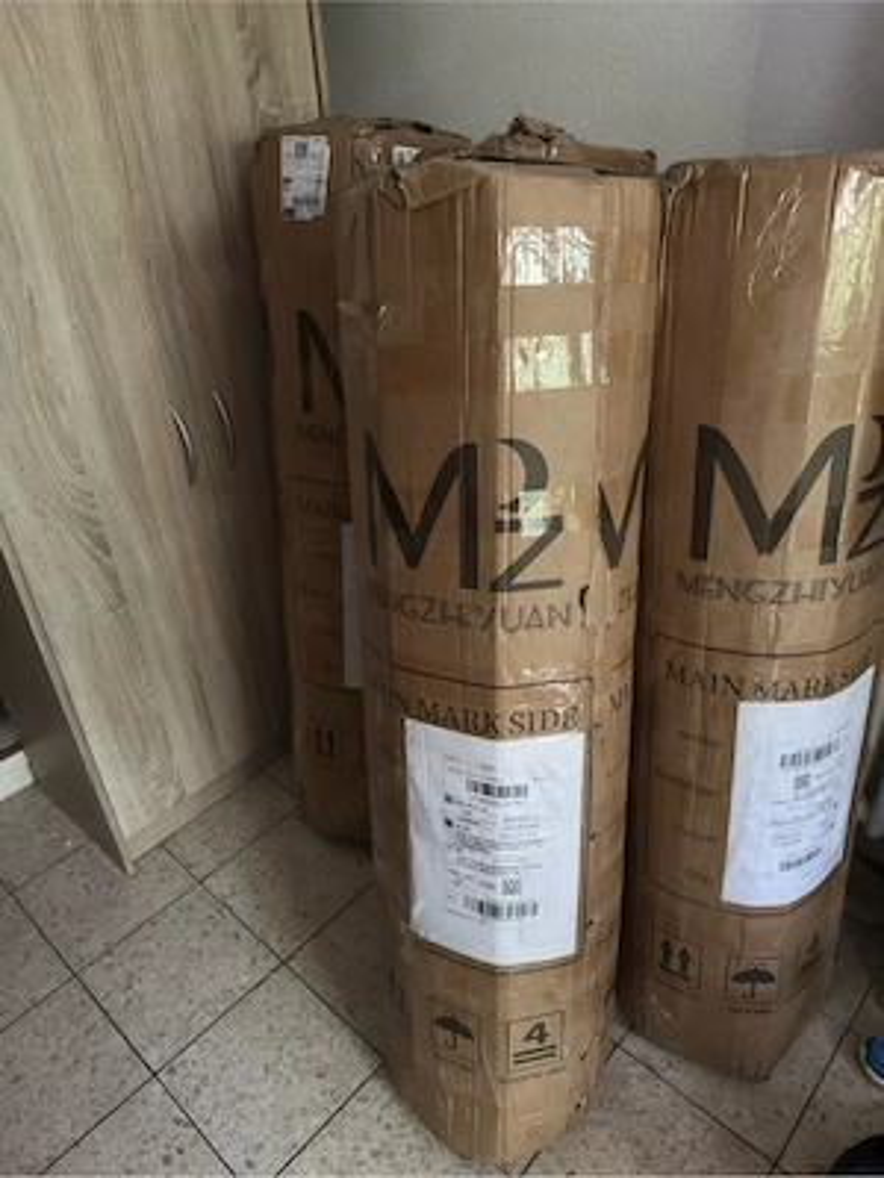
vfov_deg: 71.6
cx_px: 442
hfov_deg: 56.8
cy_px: 589
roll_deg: +4.3
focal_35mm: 24
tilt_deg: -33.1
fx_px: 817
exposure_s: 1/30
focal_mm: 6.86
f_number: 1.78
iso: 1000
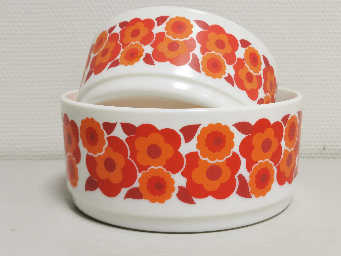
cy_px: 128
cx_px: 170
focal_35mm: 51
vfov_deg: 28.6
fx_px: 502
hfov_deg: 37.5
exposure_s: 1/100
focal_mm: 5.58
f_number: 1.8
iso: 160
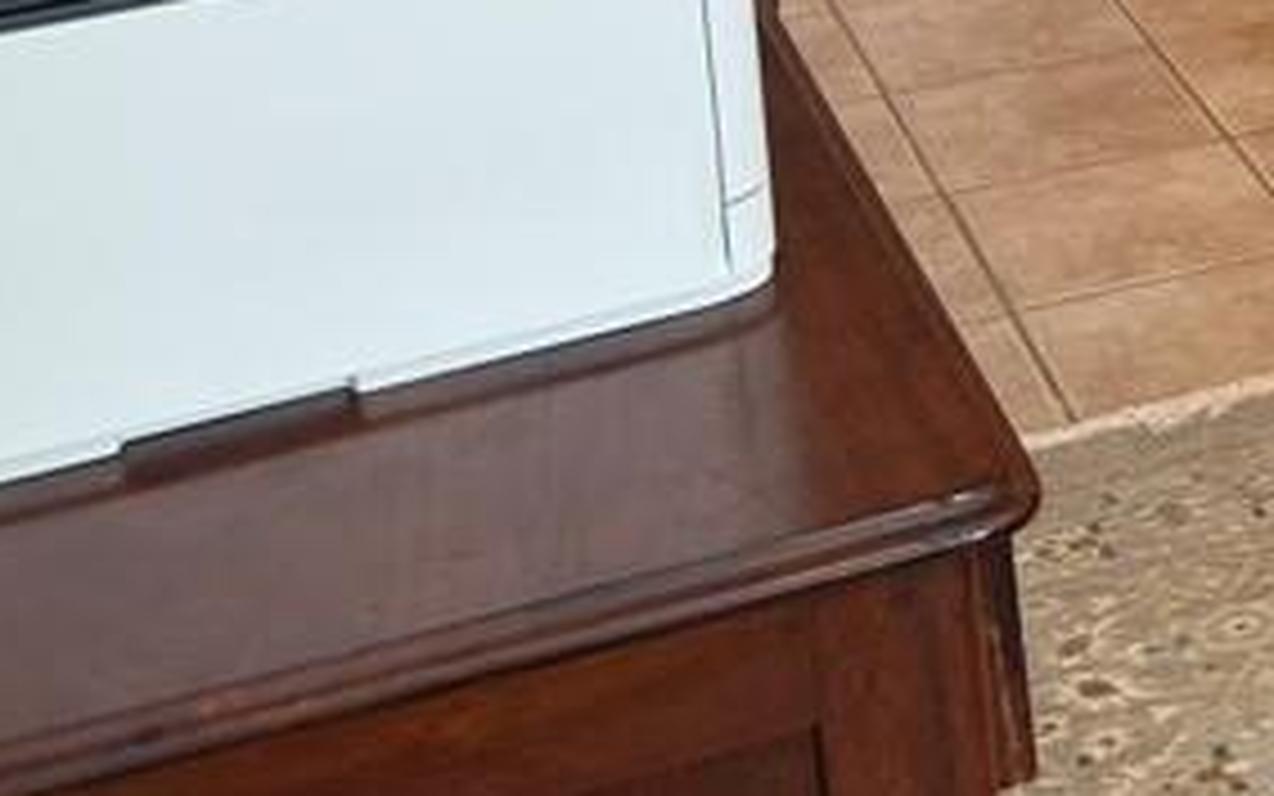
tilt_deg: -13.4
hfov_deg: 19.5
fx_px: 3195
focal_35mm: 92
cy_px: -481
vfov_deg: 13.2
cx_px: 1927
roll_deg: +0.0
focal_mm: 6.76
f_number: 1.78
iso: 160
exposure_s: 1/60
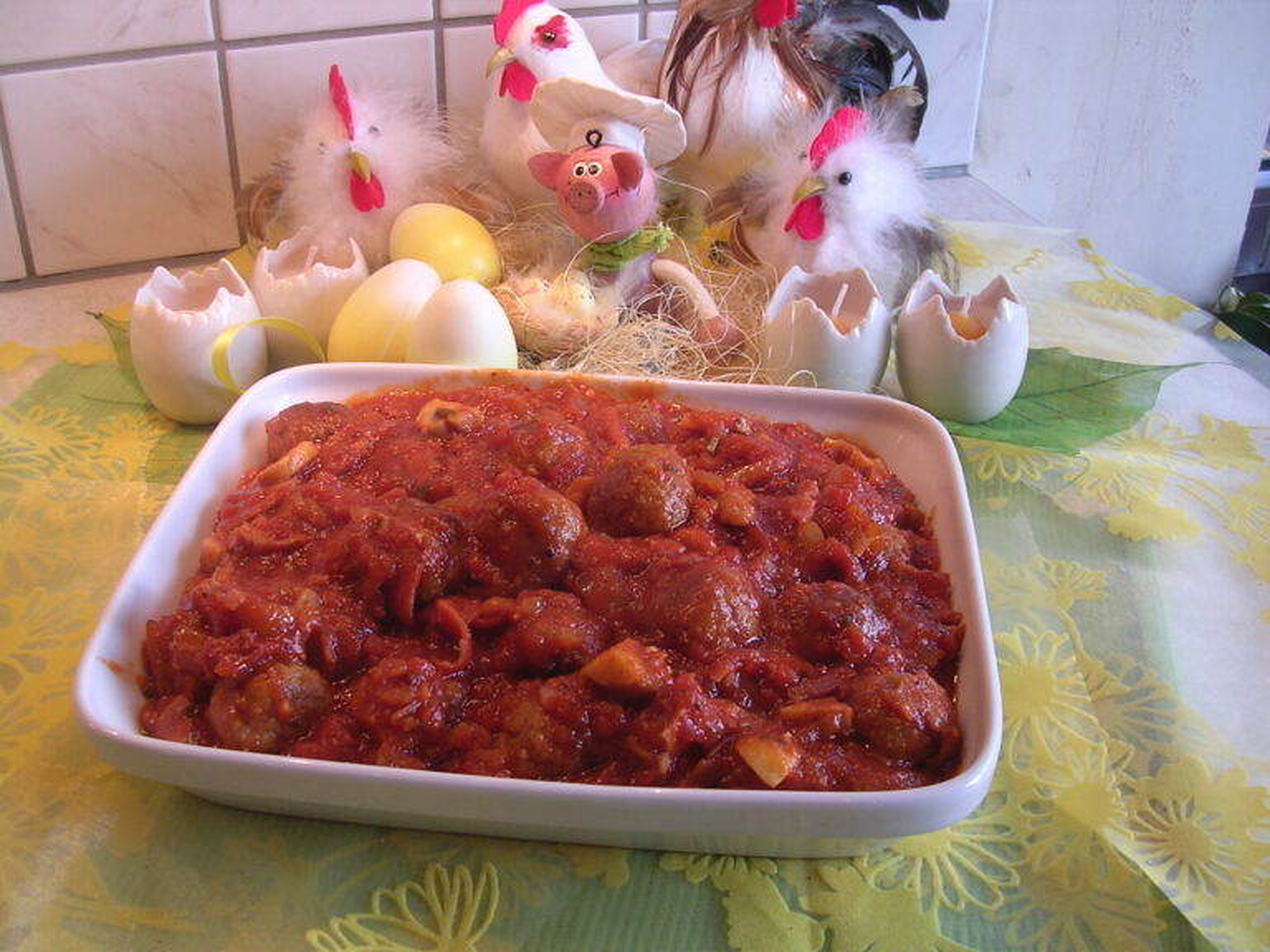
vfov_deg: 37.7
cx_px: 635
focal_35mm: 38
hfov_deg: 49.0
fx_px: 1394
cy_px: 476
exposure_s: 1/59.8
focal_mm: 5.8
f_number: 2.8
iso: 100
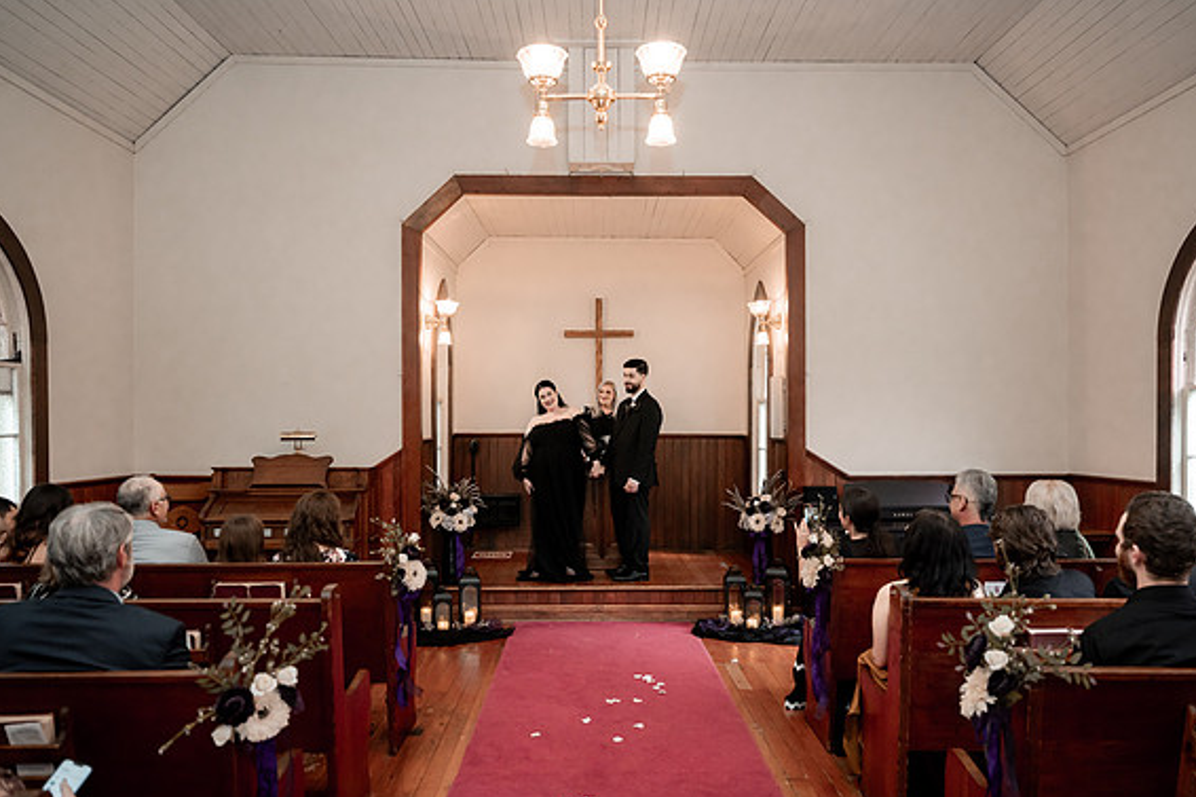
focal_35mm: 26
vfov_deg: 49.5
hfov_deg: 69.4
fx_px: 863
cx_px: 604
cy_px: 405
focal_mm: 24
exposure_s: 1/250
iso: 800
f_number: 2.8
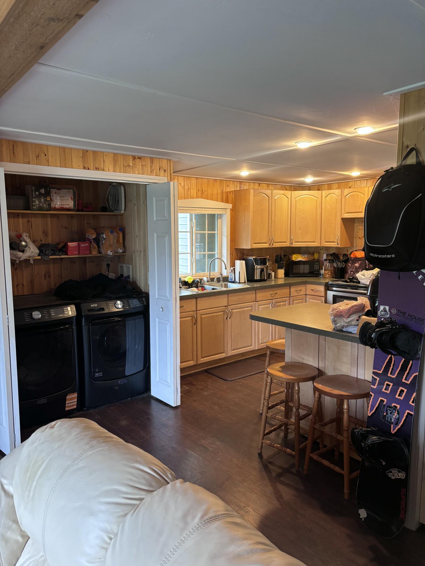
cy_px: 283
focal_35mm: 26
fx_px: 426
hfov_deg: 53.1
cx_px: 212
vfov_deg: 67.3
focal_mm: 5.96
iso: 200
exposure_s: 1/60
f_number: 1.6
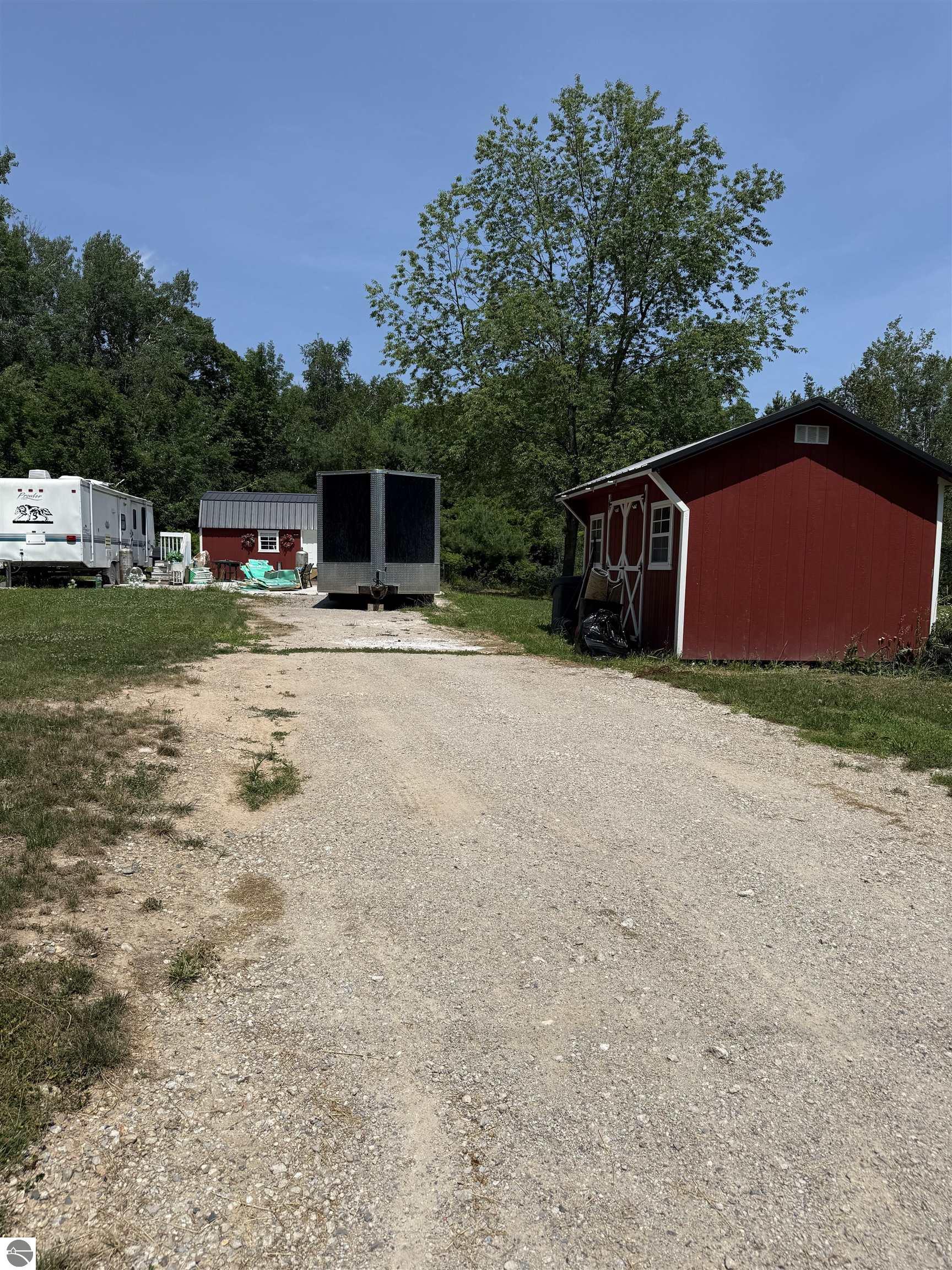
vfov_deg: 71.6
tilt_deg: -2.4
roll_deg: +0.0
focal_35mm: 24
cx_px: 476
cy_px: 635
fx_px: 880
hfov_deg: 56.8
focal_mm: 6.76
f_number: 1.78
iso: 80
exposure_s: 1/8130
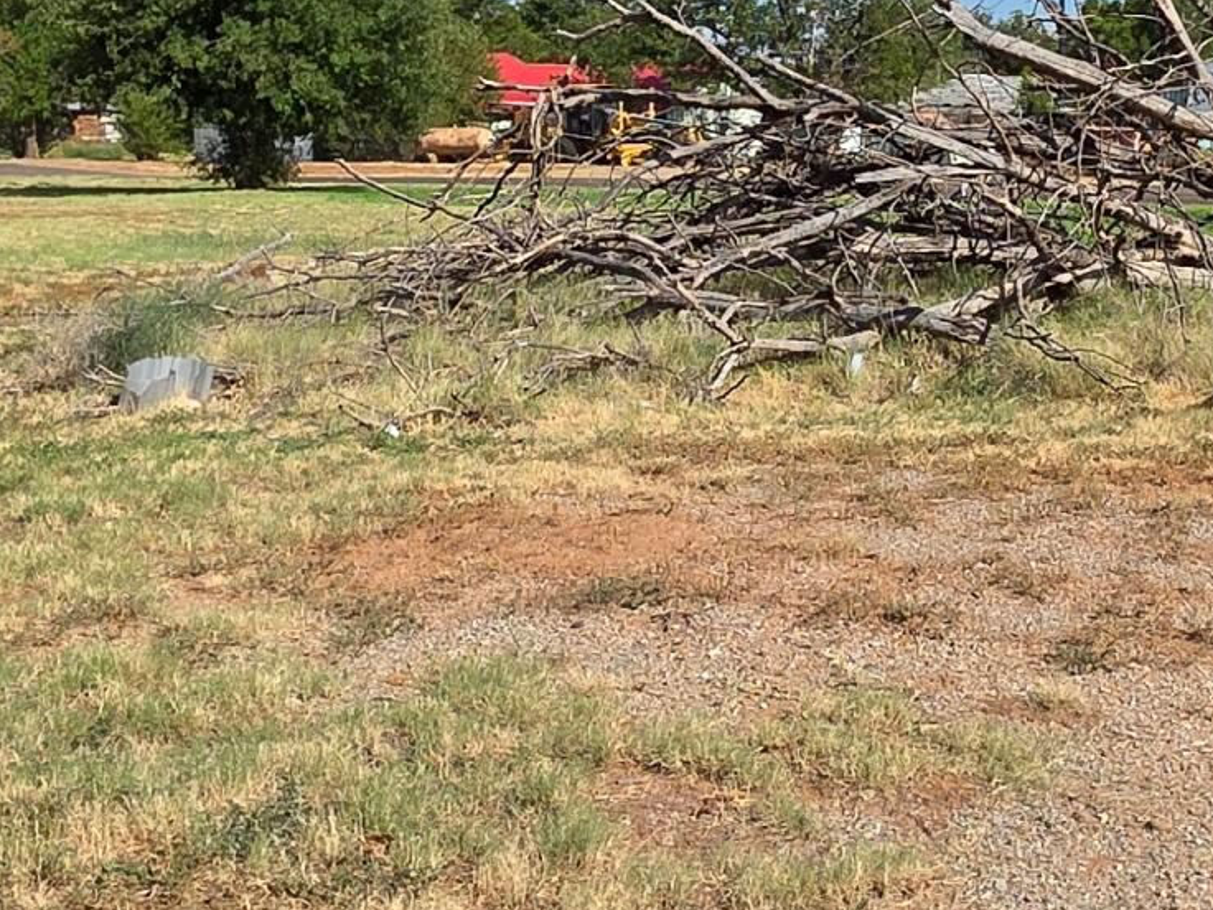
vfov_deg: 27.4
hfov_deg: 35.7
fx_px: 1857
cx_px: 849
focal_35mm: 53
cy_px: 321
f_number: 1.9
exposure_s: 1/2882
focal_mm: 2.2
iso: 40
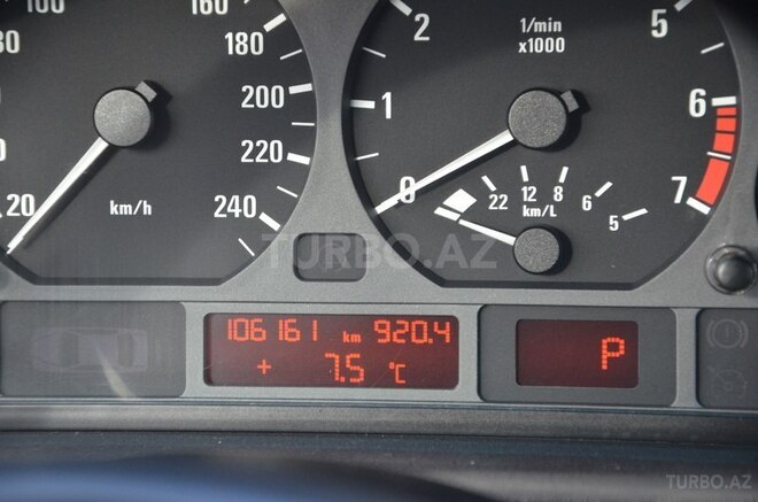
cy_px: 251
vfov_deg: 9.9
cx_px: 379
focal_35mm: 138
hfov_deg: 14.9
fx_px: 2899
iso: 1250
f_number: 5.6
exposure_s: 1/125
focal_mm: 92
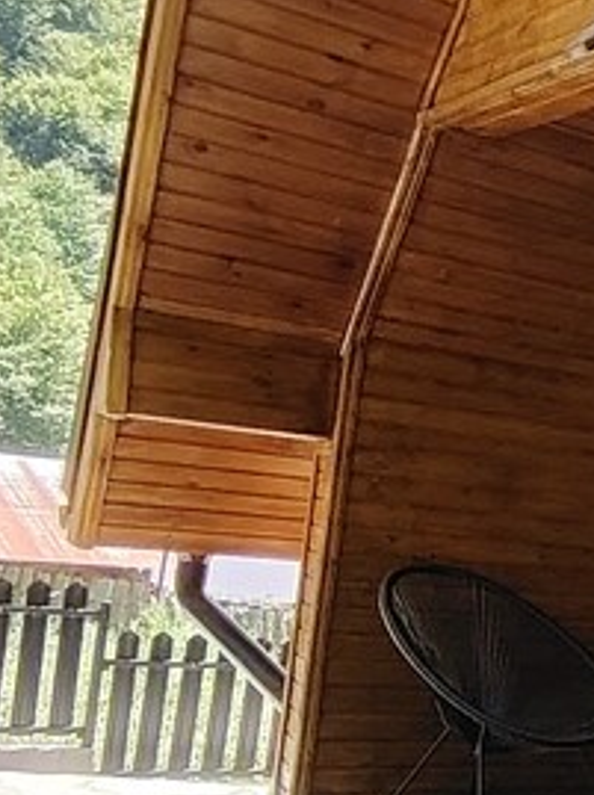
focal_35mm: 61
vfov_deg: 31.4
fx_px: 1399
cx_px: 1052
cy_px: 553
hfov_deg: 18.8
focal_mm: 1.42
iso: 100
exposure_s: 1/172
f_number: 2.2
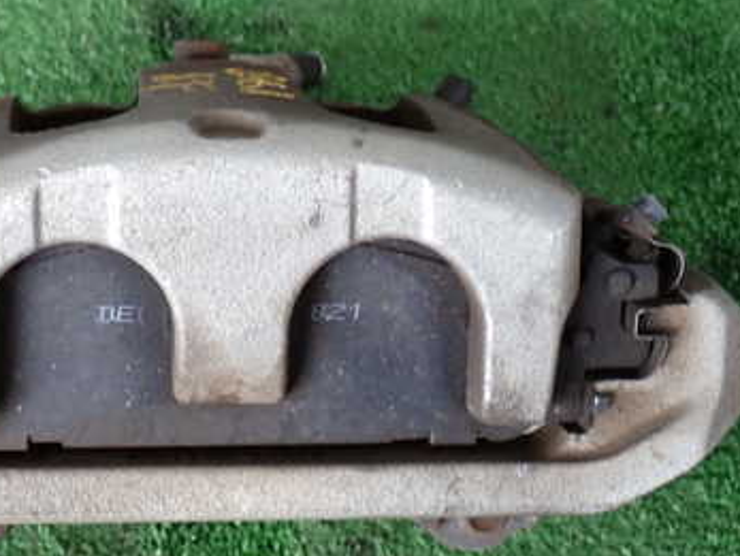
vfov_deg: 19.4
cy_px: 258
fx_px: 1626
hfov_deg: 25.4
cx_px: 200
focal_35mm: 76
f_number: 2.9
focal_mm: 7.84
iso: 200
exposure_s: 1/50
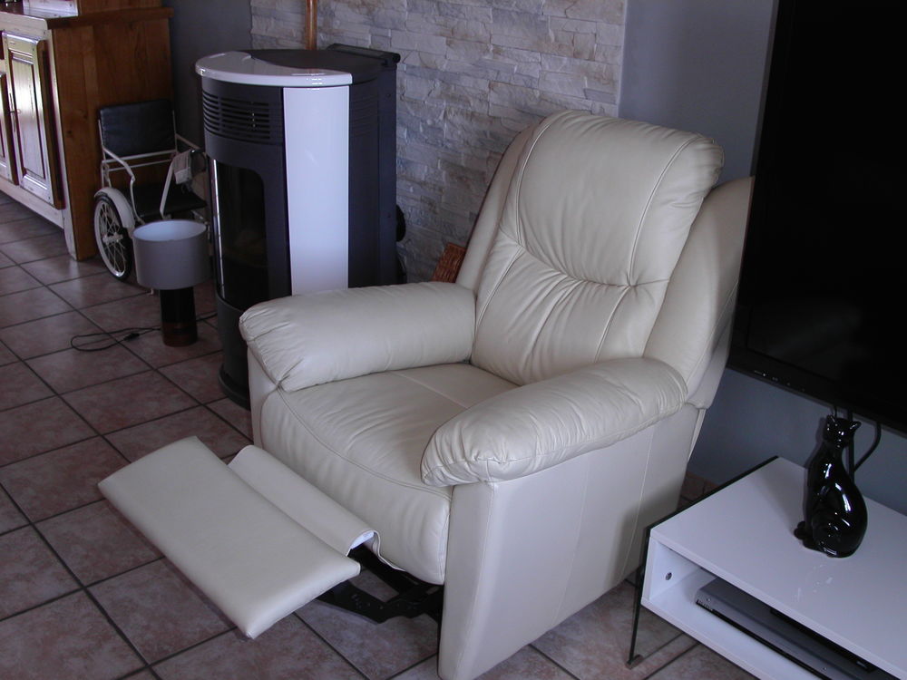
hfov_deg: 49.0
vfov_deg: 37.7
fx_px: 996
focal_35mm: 38
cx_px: 454
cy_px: 340
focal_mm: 7.8
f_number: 2.8
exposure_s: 1/30
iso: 100
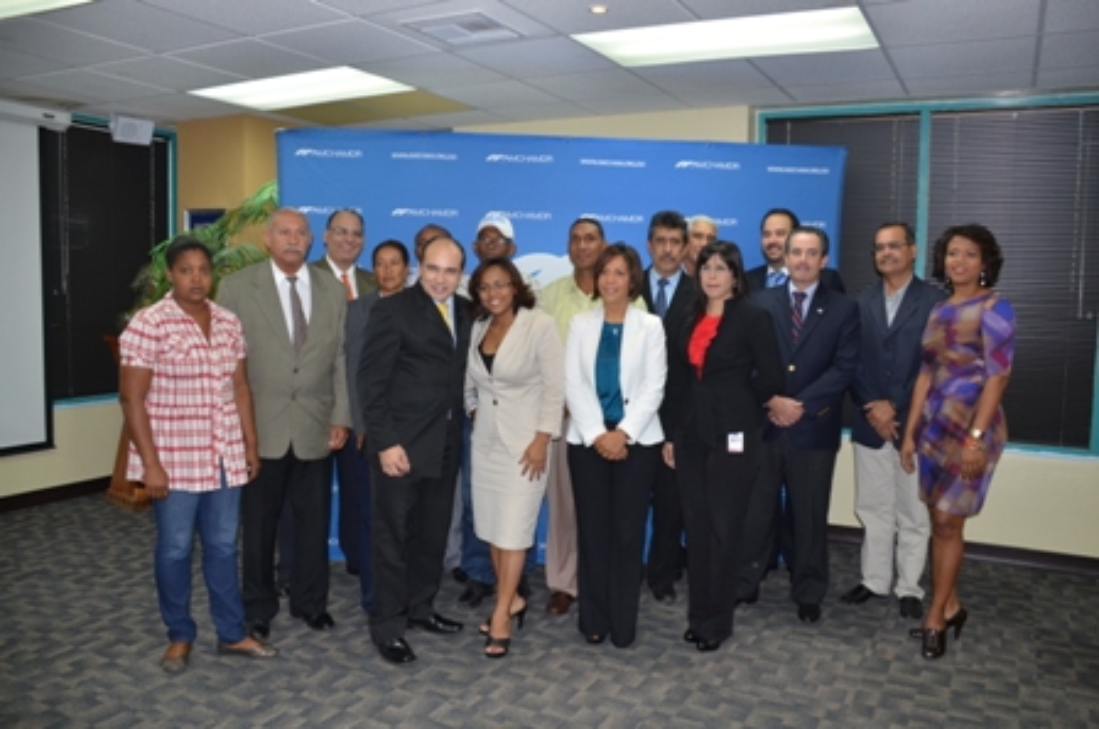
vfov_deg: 43.5
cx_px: 550
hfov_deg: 62.0
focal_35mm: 30
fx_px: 914
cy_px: 364
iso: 320
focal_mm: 20
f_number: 3.5
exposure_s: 1/100
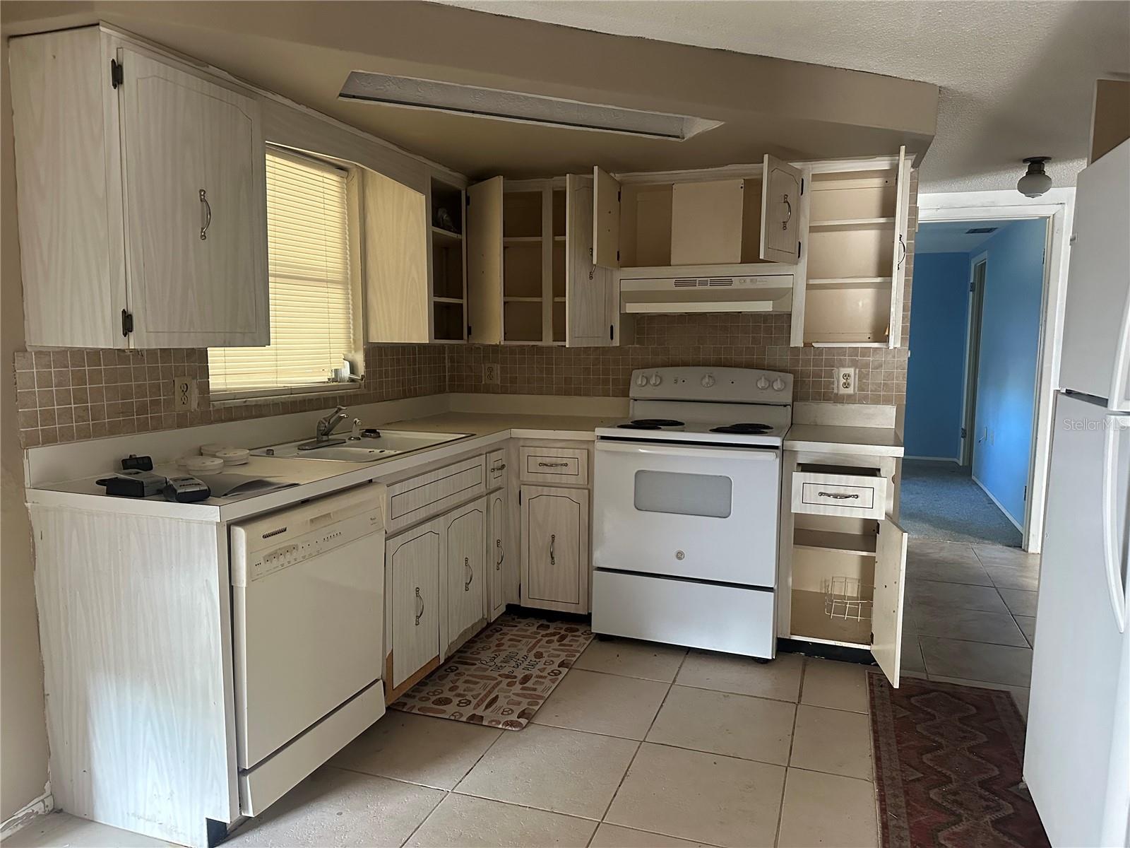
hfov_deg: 71.6
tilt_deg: -6.3
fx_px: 783
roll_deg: +0.2
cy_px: 424
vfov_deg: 56.8
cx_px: 565
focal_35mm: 24
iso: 640
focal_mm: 6.86
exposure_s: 1/60
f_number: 1.78
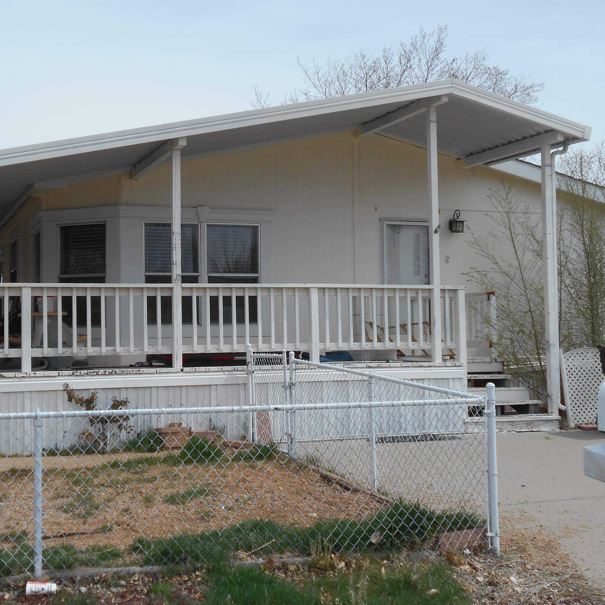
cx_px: 234
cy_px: 297
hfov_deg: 35.9
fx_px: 929
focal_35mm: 47
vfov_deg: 36.1
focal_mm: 6.7
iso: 80
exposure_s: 1/1250
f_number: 3.9
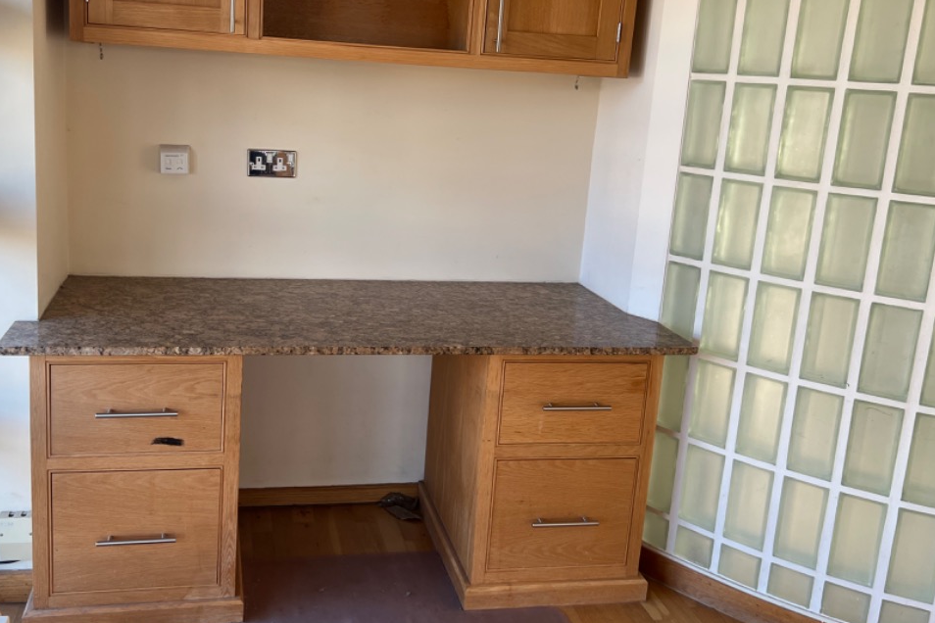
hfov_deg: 55.5
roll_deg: -2.8
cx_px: 388
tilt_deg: -11.7
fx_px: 883
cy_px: 243
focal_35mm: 34
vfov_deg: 38.7
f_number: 1.5
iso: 64
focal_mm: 5.7
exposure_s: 1/153
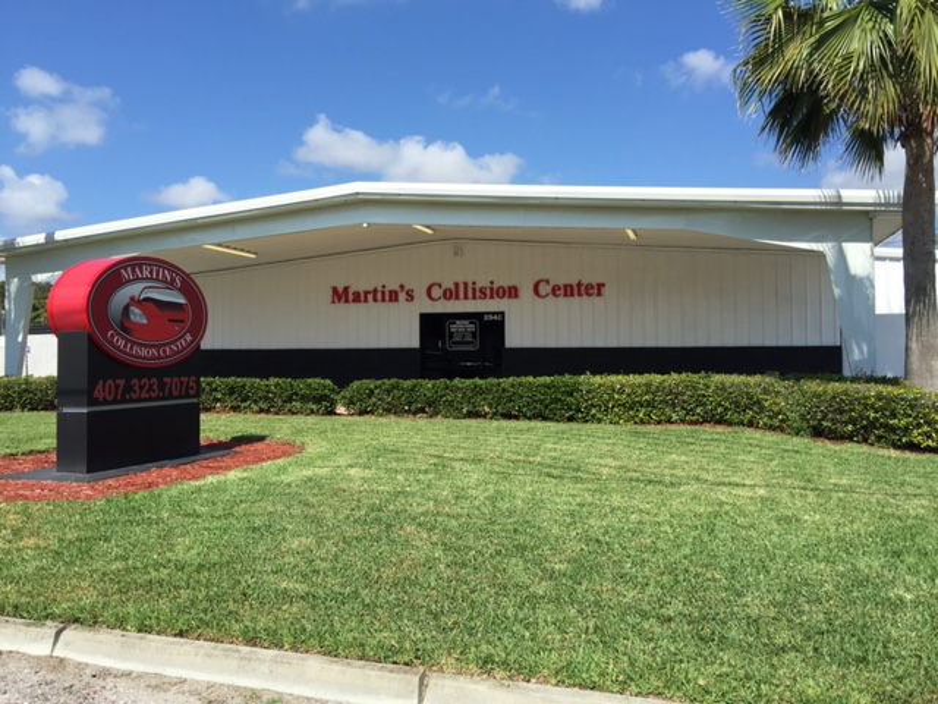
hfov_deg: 61.7
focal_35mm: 29
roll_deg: -0.3
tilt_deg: +0.4
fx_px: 786
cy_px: 352
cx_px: 469
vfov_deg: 48.2
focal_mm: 4.15
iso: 32
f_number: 2.2
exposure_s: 1/1883
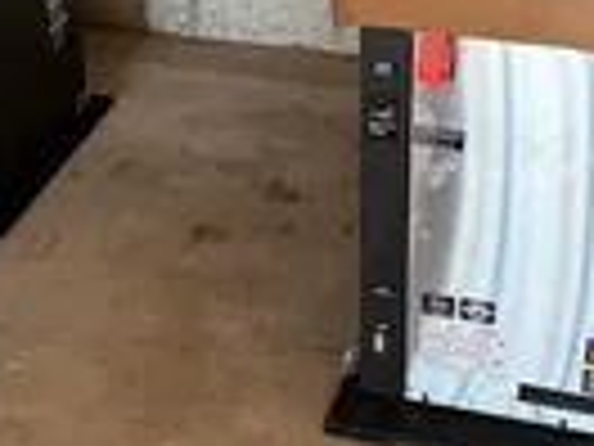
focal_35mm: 80
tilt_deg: -29.4
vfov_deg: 18.3
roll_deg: +2.8
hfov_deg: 24.4
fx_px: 1373
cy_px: 122
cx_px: 234
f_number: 1.78
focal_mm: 6.76
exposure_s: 1/40
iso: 800
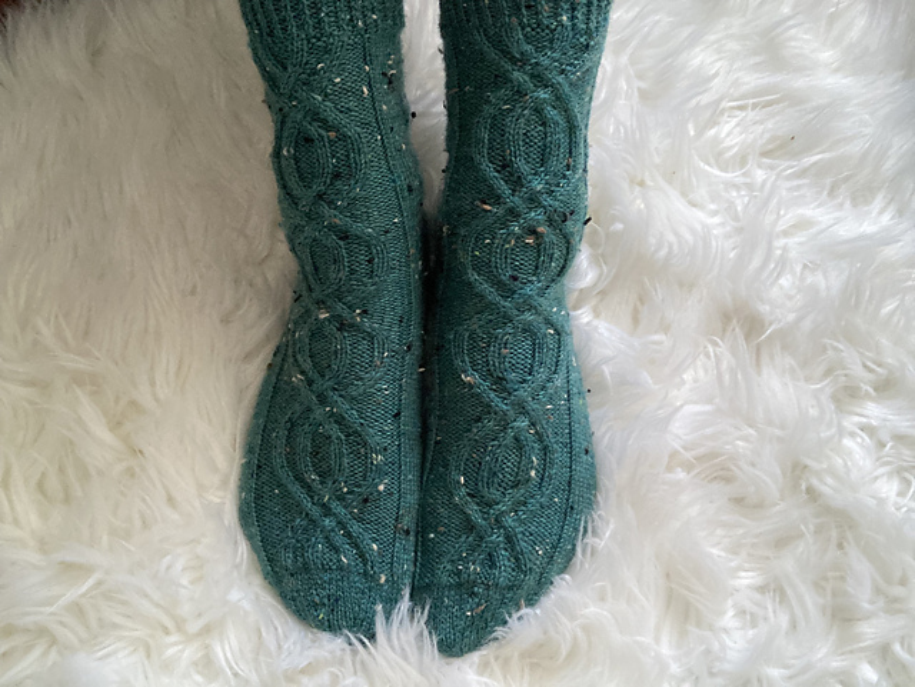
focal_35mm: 32
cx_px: 458
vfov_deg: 44.2
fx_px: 846
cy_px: 344
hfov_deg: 56.8
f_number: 2.2
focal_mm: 2.87
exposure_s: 1/29
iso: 640
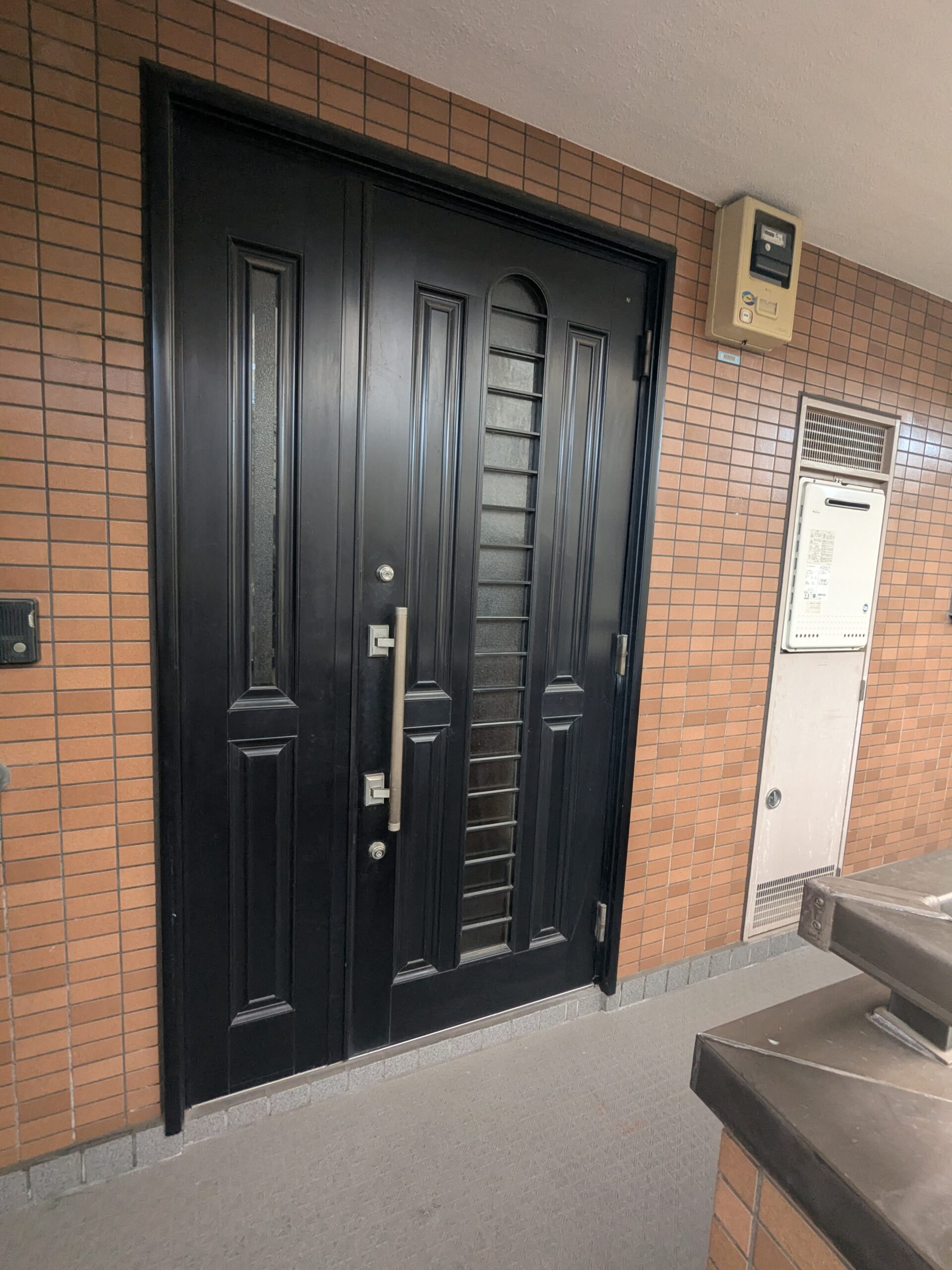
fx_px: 587
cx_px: 476
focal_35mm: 16
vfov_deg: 94.5
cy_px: 635
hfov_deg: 78.1
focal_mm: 2.35
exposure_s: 1/100
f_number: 2.2
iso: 201
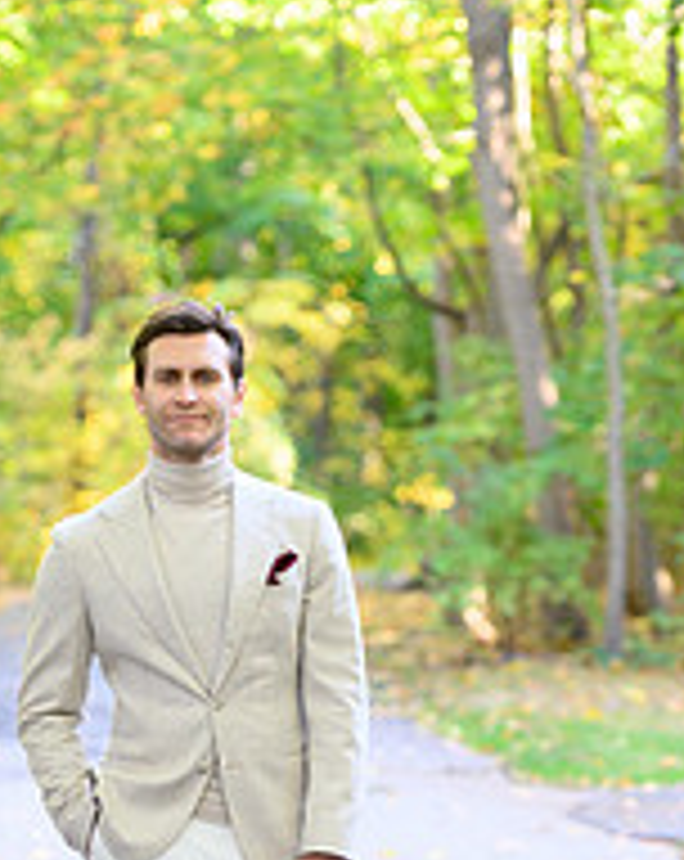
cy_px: 729
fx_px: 5509
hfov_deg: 7.1
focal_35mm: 217
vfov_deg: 8.9
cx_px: 376
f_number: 3.2
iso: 1600
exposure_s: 1/200
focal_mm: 98
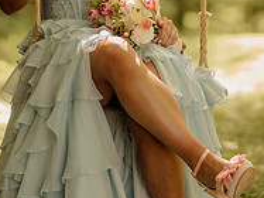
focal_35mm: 294
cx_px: 126
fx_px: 2241
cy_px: -102
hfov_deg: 6.7
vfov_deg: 5.0
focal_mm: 85
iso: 400
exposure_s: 1/1000
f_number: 1.4
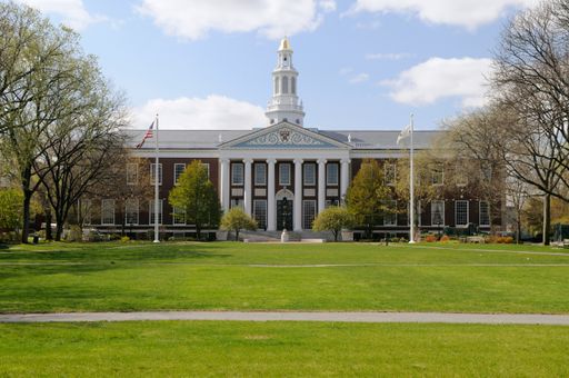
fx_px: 663
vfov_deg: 31.8
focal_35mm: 42
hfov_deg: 46.5
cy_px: 189
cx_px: 284
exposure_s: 1/100
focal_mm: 28
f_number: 9
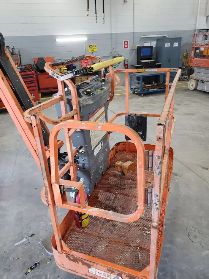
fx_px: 209
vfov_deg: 67.3
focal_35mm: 26
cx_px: 104
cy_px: 140
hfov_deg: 53.1
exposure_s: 1/120
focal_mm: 4.3
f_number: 2.4
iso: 320
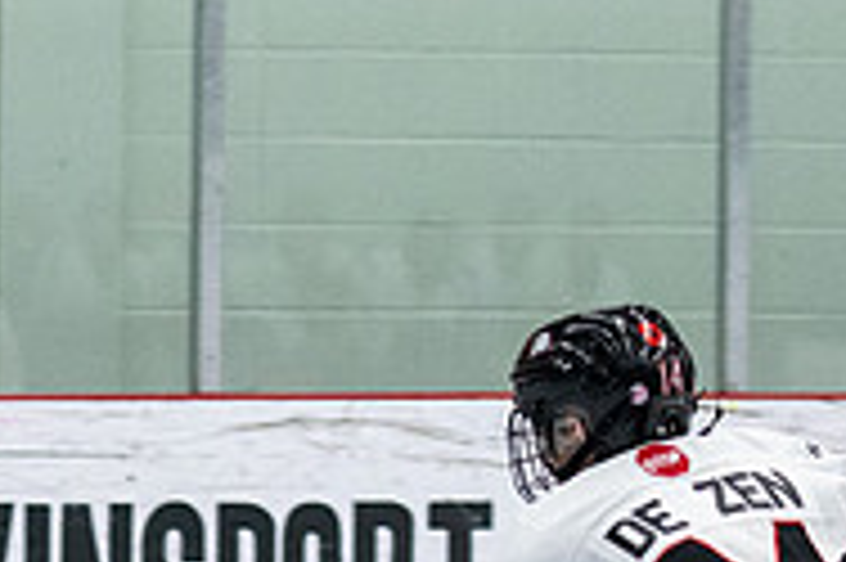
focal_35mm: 552
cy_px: 644
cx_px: -359
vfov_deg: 2.5
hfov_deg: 3.7
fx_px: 12960
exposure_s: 1/640
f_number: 2.8
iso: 1800
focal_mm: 90
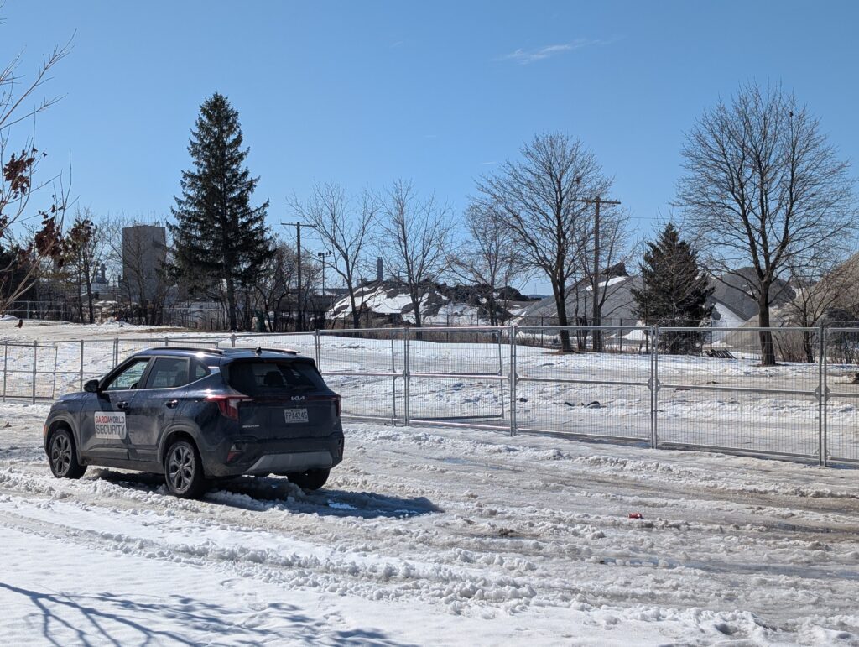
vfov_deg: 29.7
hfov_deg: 38.9
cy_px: 324
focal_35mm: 49
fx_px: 1218
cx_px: 430
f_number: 1.68
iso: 21
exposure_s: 1/2577
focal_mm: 6.9
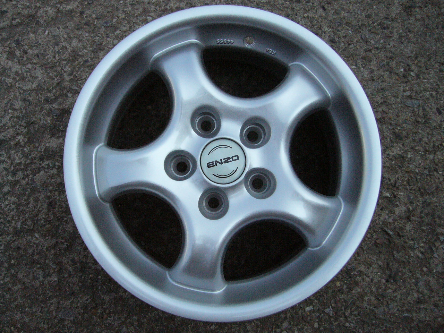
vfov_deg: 40.7
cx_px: 222
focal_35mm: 35
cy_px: 166
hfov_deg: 52.6
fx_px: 449
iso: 400
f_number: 5.6
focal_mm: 5.8
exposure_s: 1/800
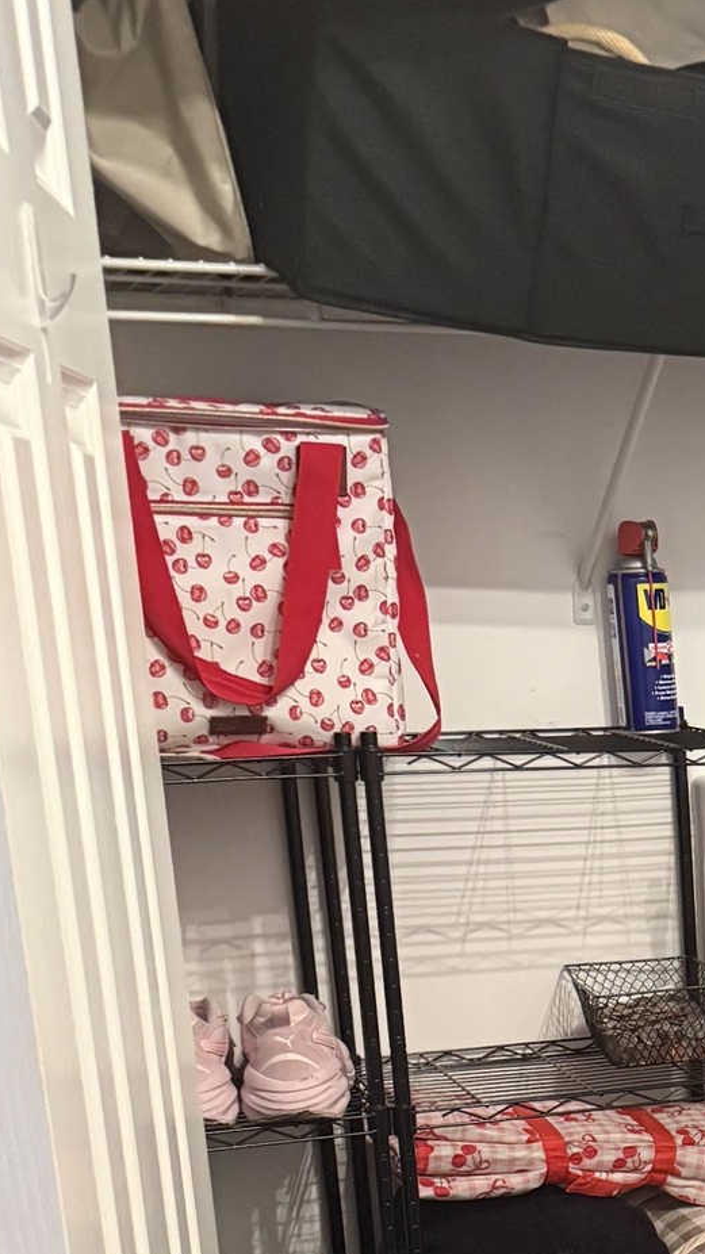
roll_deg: +1.9
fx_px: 2162
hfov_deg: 17.1
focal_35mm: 65
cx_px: 982
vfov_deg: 30.1
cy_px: 1253
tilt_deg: -16.0
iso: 640
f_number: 1.78
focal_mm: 6.76
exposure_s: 1/40
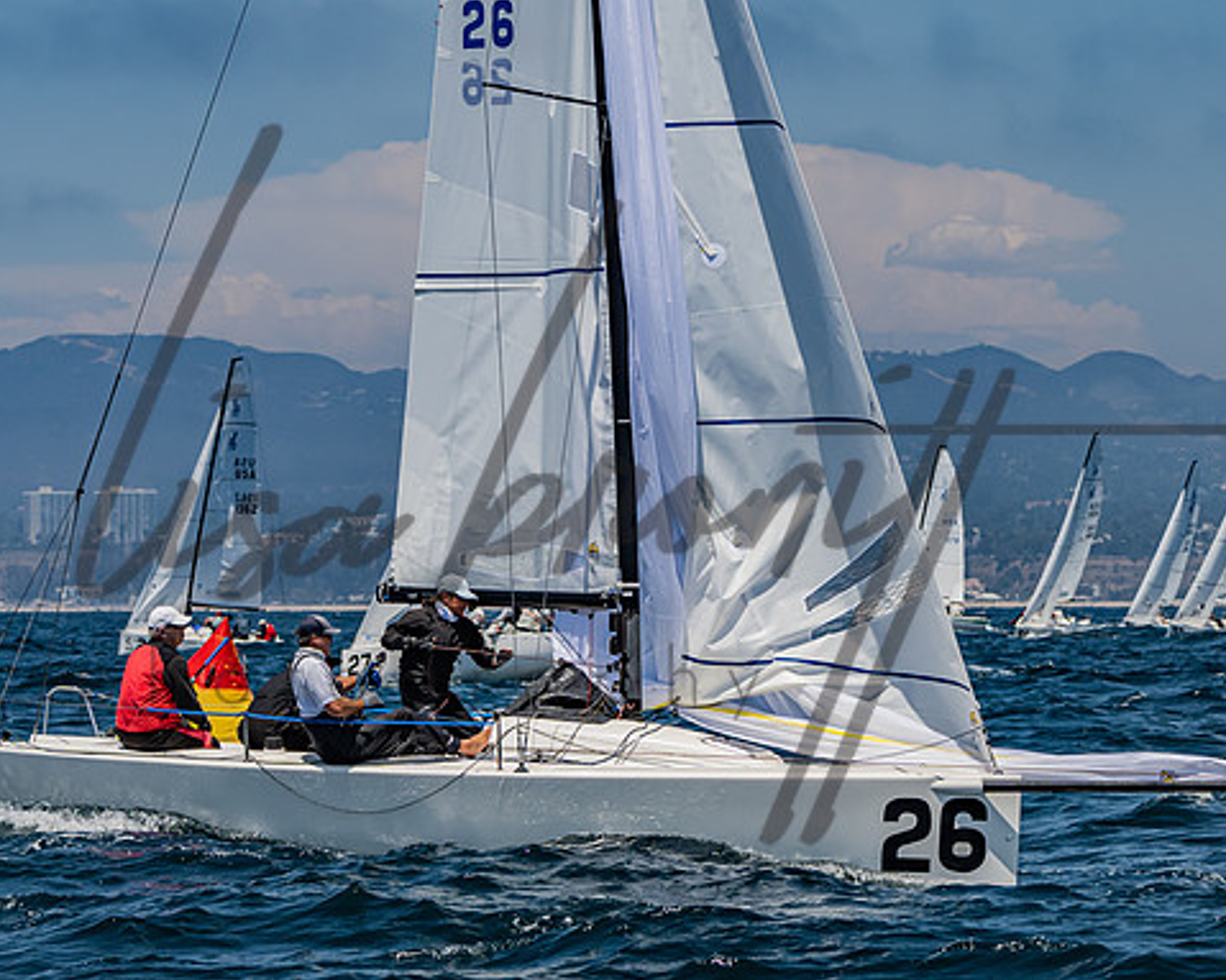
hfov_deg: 9.9
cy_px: 633
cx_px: 499
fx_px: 7074
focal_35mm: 195
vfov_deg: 7.9
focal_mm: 125
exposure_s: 1/2000
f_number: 6.3
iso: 400
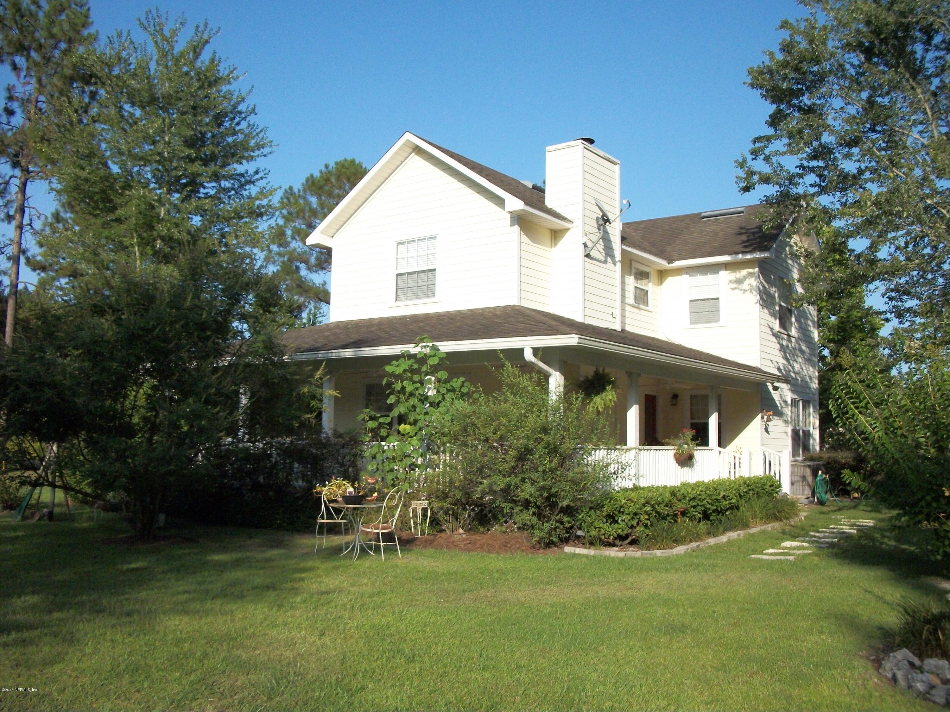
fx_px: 878
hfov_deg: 56.8
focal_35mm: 32
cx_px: 475
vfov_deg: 44.2
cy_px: 356
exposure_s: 1/320
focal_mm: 5.7
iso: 200
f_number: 8.8
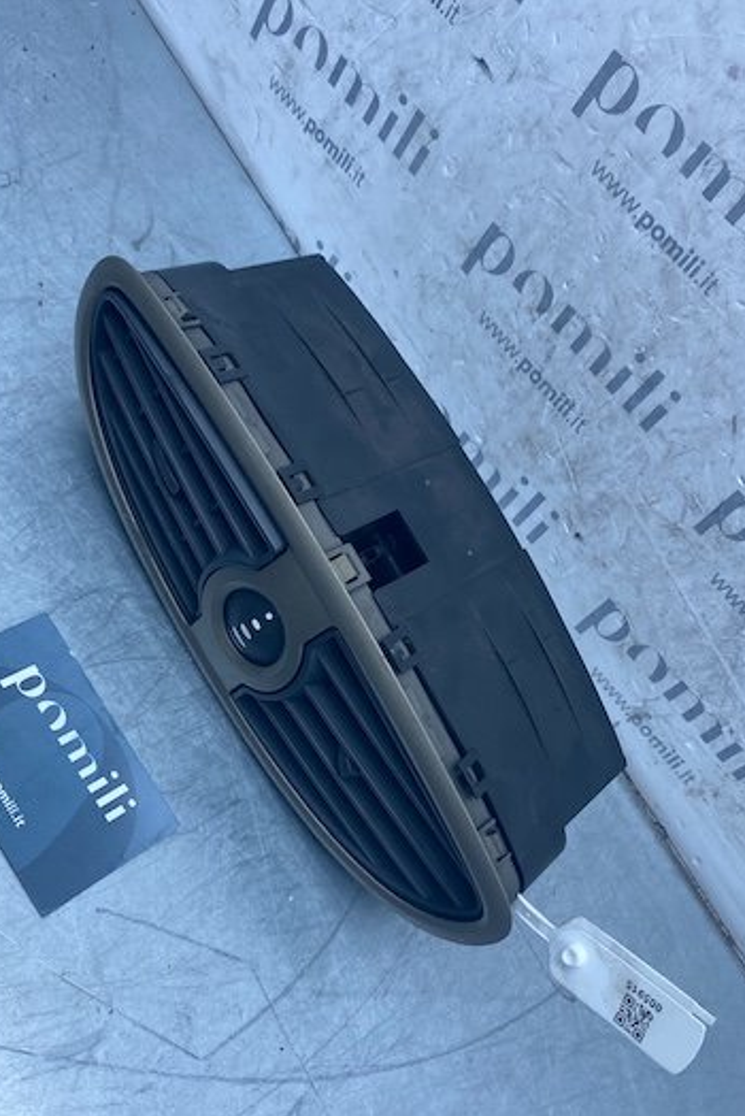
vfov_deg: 56.9
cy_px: 645
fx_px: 1023
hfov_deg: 39.9
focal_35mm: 33
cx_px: 311
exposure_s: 1/728
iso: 32
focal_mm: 4.25
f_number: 1.8
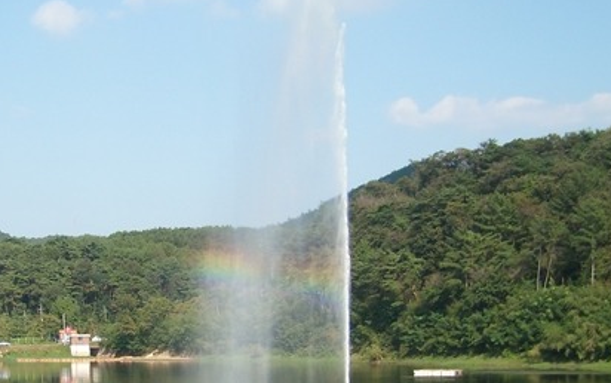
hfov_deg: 44.2
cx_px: 264
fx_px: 750
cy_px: 189
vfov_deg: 28.6
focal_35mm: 45
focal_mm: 5.8
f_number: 7.1
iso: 50
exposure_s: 1/201
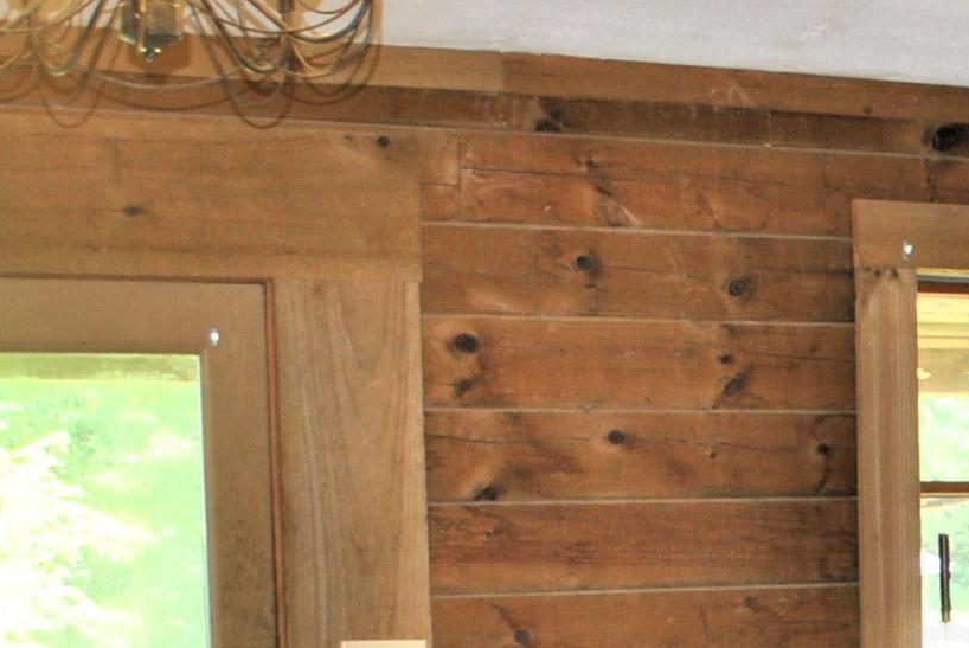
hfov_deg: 19.2
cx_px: 1219
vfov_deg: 13.6
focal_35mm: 99
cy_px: 695
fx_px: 2667
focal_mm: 18
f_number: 3.5
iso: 200
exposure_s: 1/60
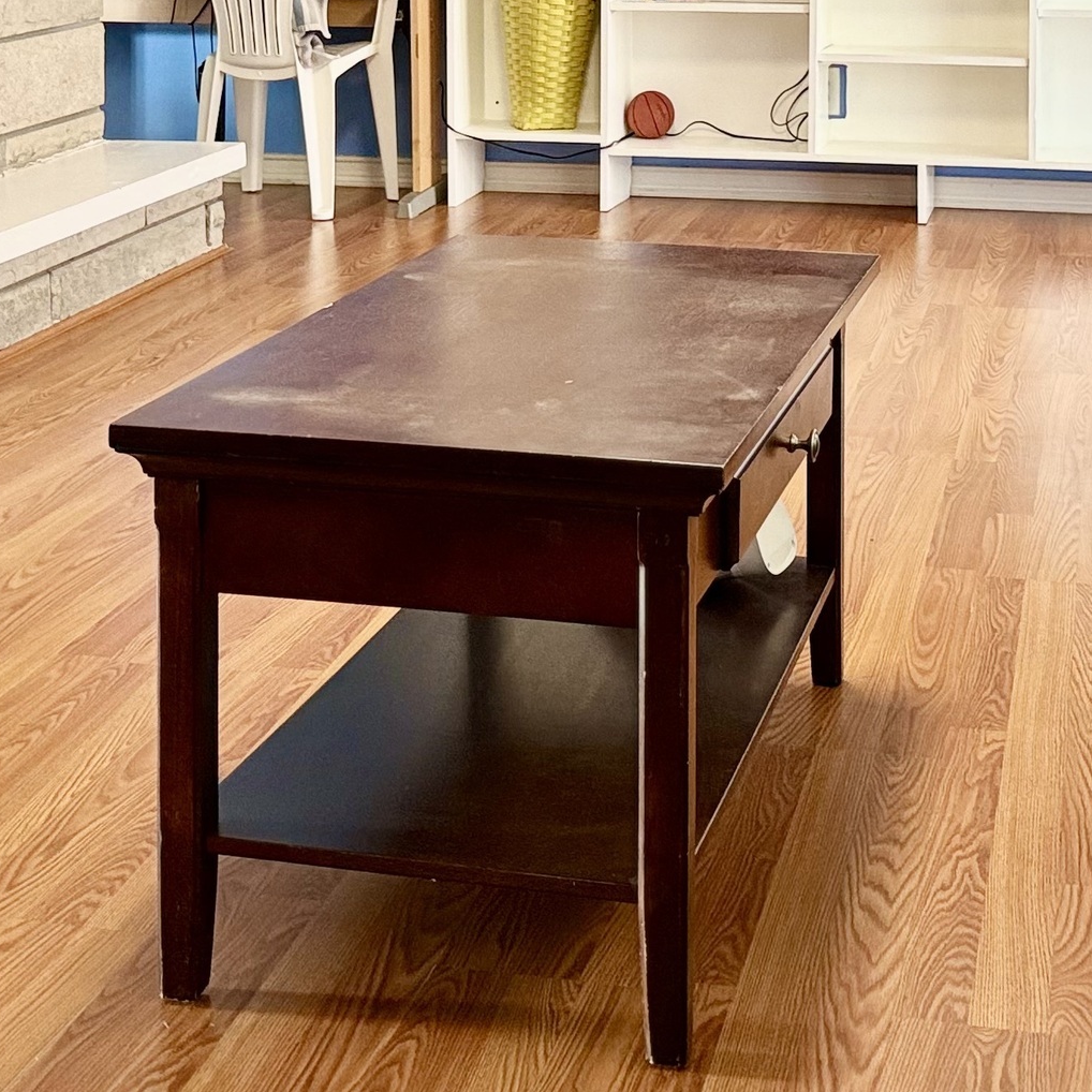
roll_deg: -0.1
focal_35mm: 64
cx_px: 606
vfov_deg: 25.6
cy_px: 15
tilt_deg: -4.6
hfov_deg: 26.9
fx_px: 2284
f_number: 1.78
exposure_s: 1/60
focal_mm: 6.76
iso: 320
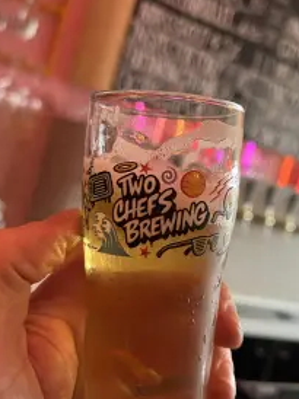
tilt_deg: -3.0
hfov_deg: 37.4
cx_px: 191
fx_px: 438
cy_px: 195
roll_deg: -16.1
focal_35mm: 38
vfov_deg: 49.0
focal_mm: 5.1
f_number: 1.6
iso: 400
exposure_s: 1/50
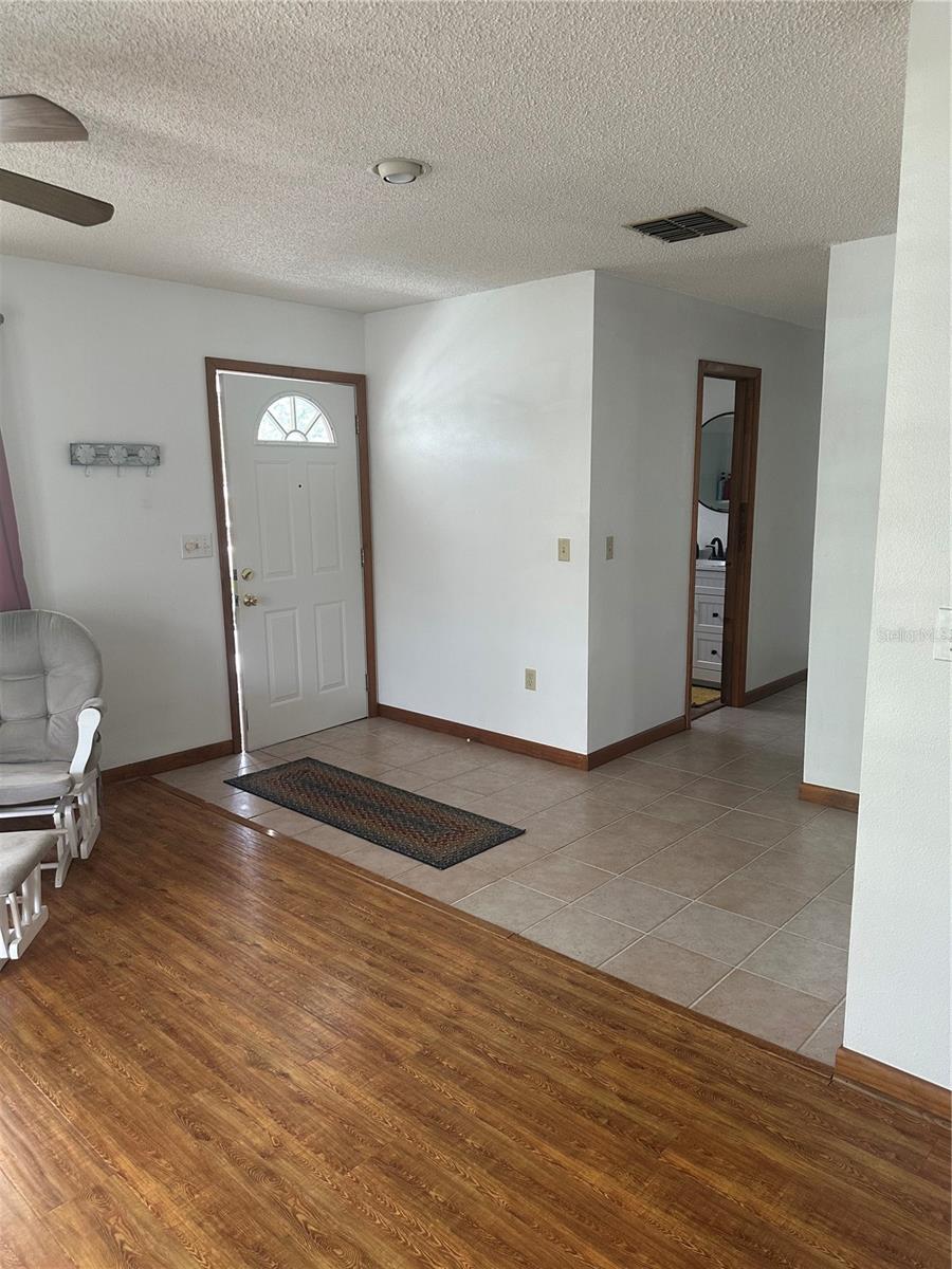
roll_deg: +0.3
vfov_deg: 71.6
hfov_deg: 56.8
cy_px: 634
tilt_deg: -9.8
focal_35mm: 24
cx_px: 476
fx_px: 880
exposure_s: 1/121
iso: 200
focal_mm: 6.86
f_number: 1.78
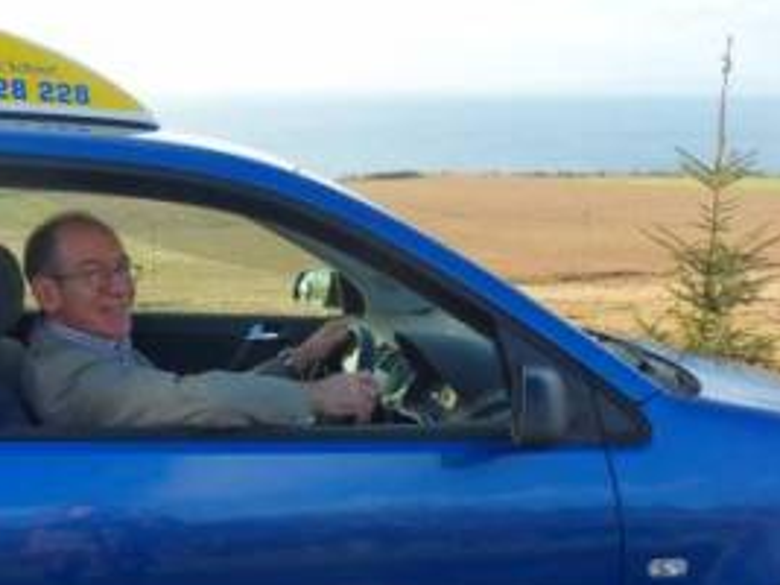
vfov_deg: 31.3
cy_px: 389
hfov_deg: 41.2
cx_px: 371
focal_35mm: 46
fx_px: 1036
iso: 80
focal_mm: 4.2
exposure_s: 1/250
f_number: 3.3
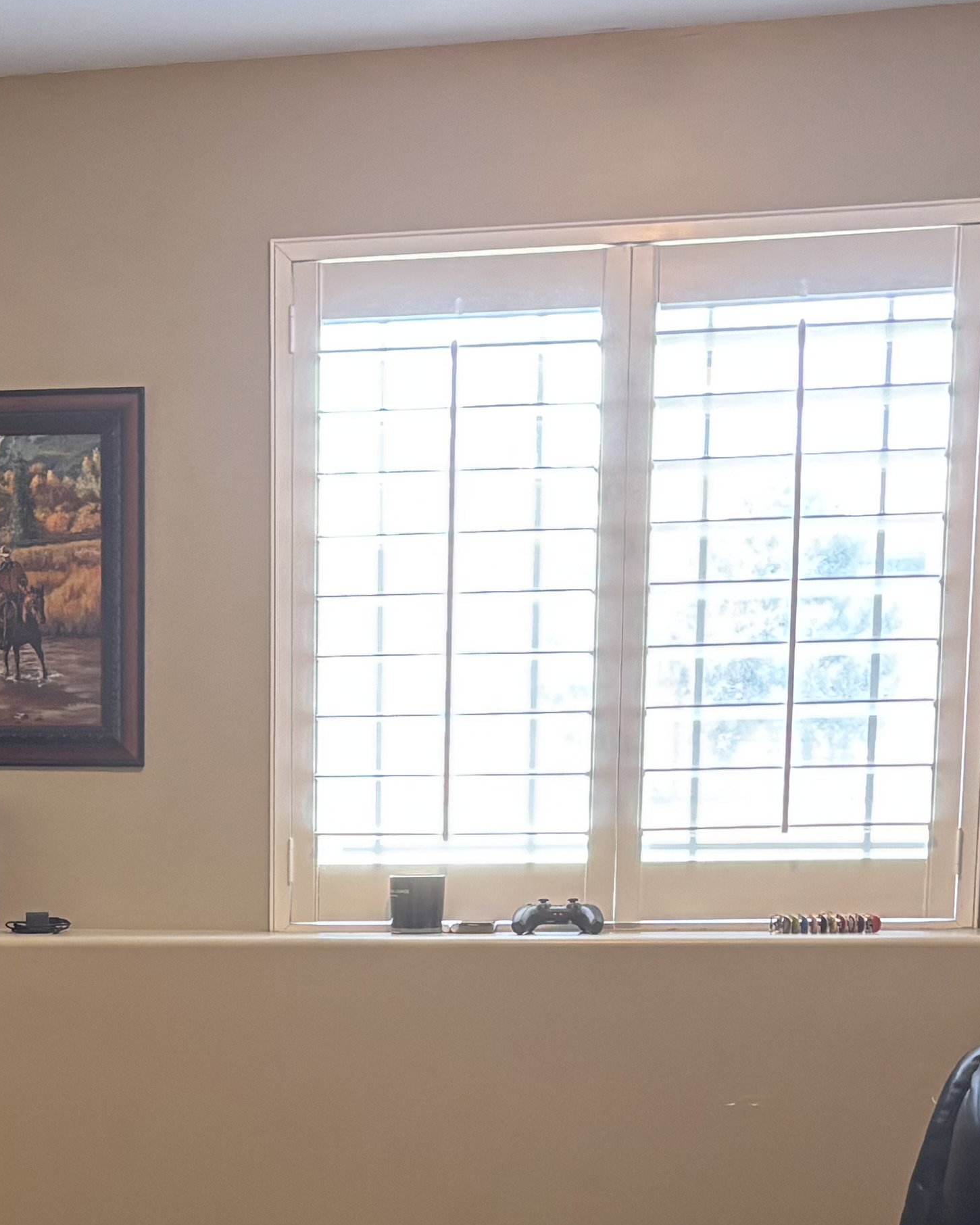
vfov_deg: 22.6
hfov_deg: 18.8
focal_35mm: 80
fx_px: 2900
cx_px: 64
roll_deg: +1.2
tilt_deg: -11.7
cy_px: 1320
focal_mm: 5.96
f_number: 1.6
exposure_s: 1/60
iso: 320
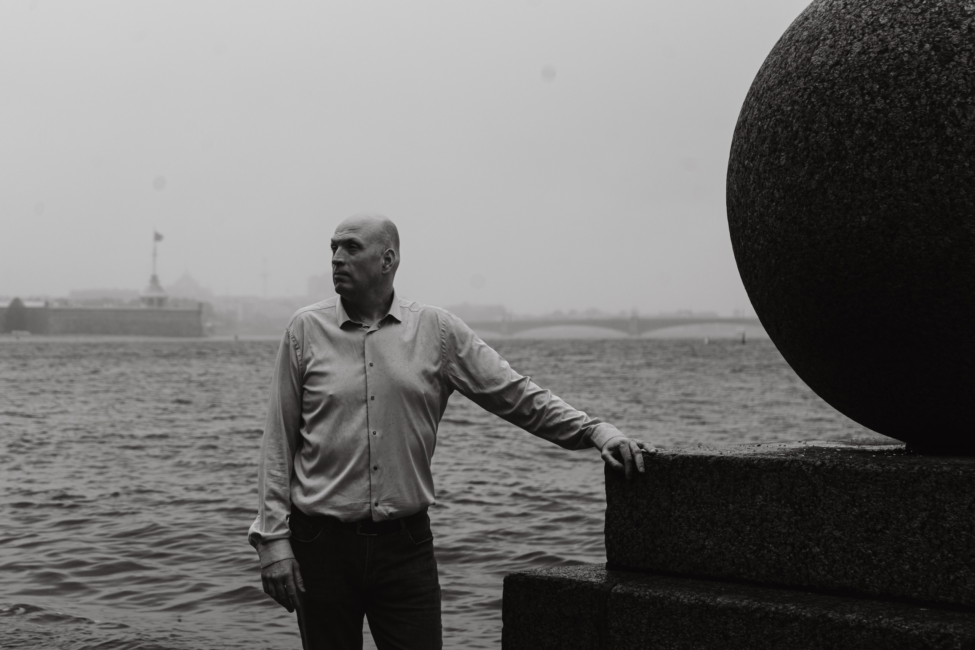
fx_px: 1896
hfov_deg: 28.8
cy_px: 325
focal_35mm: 70
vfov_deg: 19.5
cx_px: 488
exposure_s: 1/125
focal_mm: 70
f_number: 5.6
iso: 80
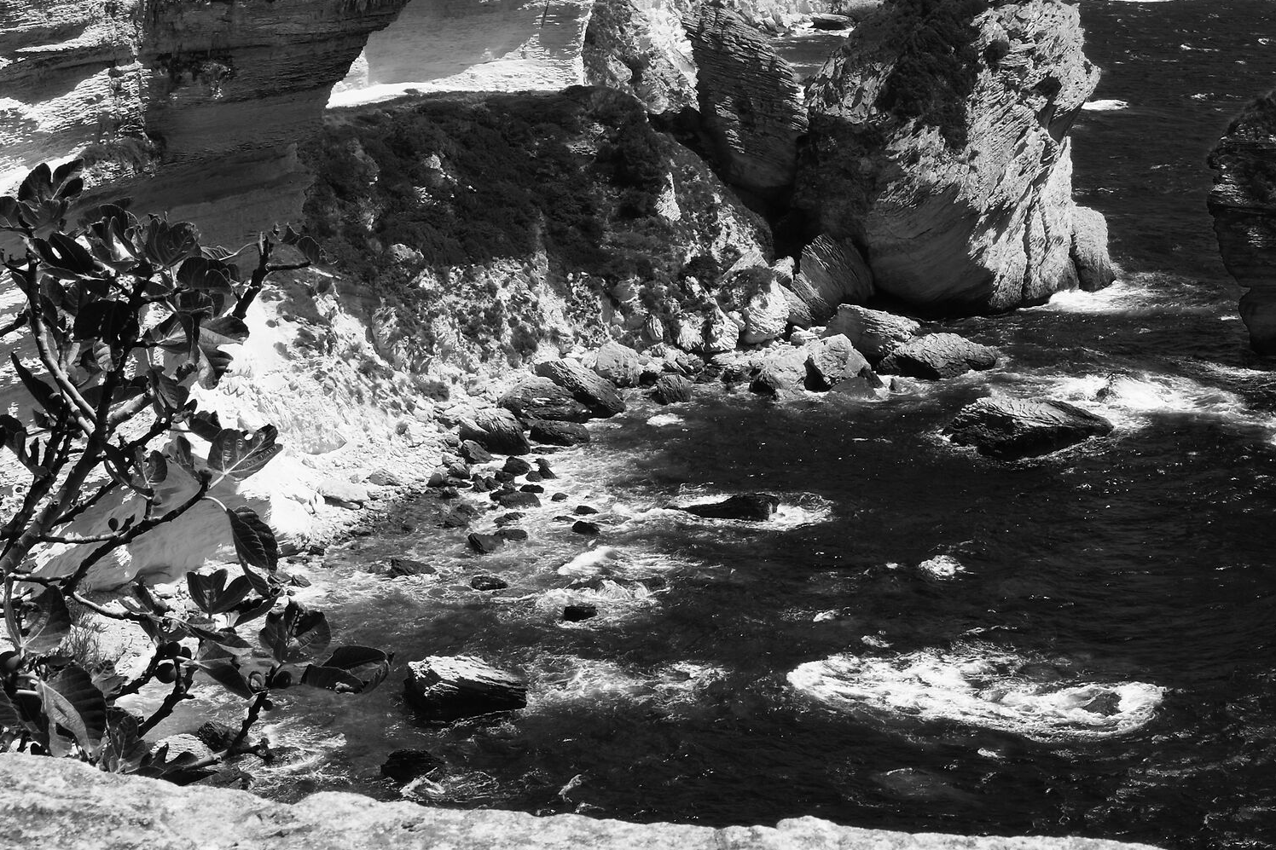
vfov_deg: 19.6
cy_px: 201
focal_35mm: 69
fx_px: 2445
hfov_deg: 29.0
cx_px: 899
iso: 200
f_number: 14
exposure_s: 1/125
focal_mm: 28.9
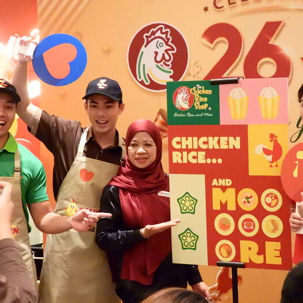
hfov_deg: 18.1
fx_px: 951
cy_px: 149
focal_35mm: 96
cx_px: 185
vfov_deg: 18.1
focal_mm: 14.3
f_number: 3.5
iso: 3200
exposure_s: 1/125
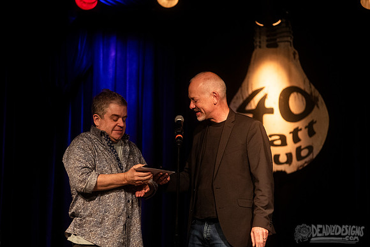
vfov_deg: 8.5
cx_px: 185
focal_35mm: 161
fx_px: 1656
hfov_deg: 12.7
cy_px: 124
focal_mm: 145
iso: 2000
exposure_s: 1/100
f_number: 3.2
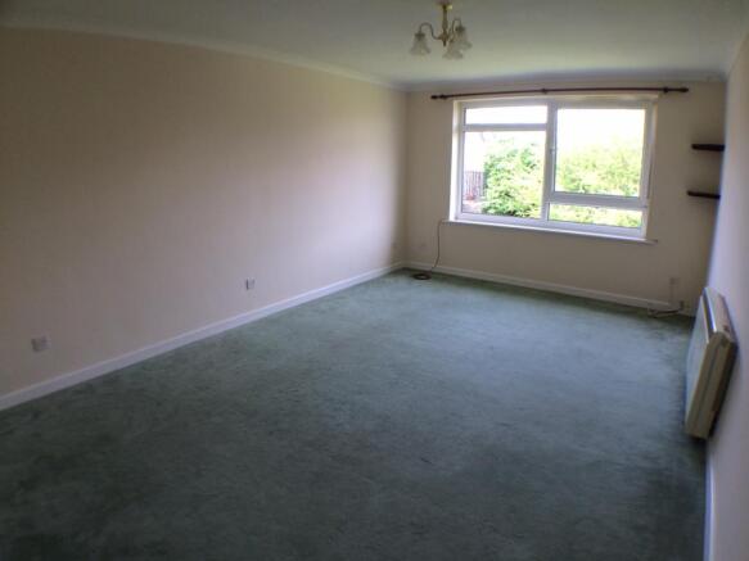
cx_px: 374
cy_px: 280
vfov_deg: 46.8
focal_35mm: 30
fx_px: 649
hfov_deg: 60.0
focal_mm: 4.12
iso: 64
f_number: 2.2
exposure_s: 1/120
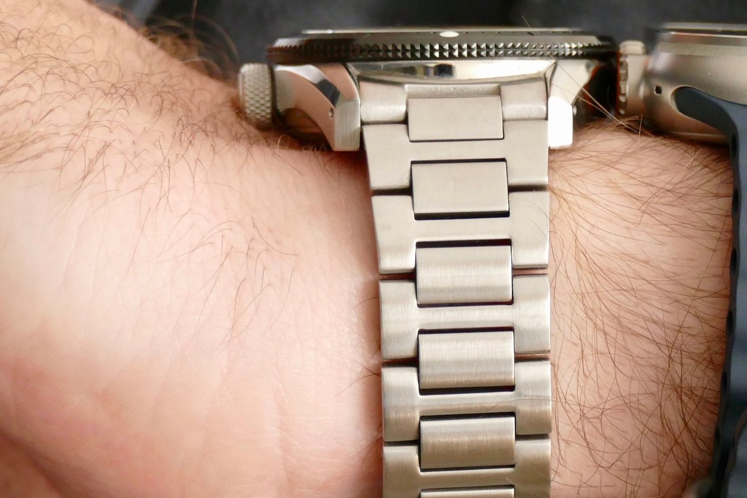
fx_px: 5395
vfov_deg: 5.3
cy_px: 267
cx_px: 660
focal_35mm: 260
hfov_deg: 7.9
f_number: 3.9
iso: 1000
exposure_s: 1/80
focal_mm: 47.46
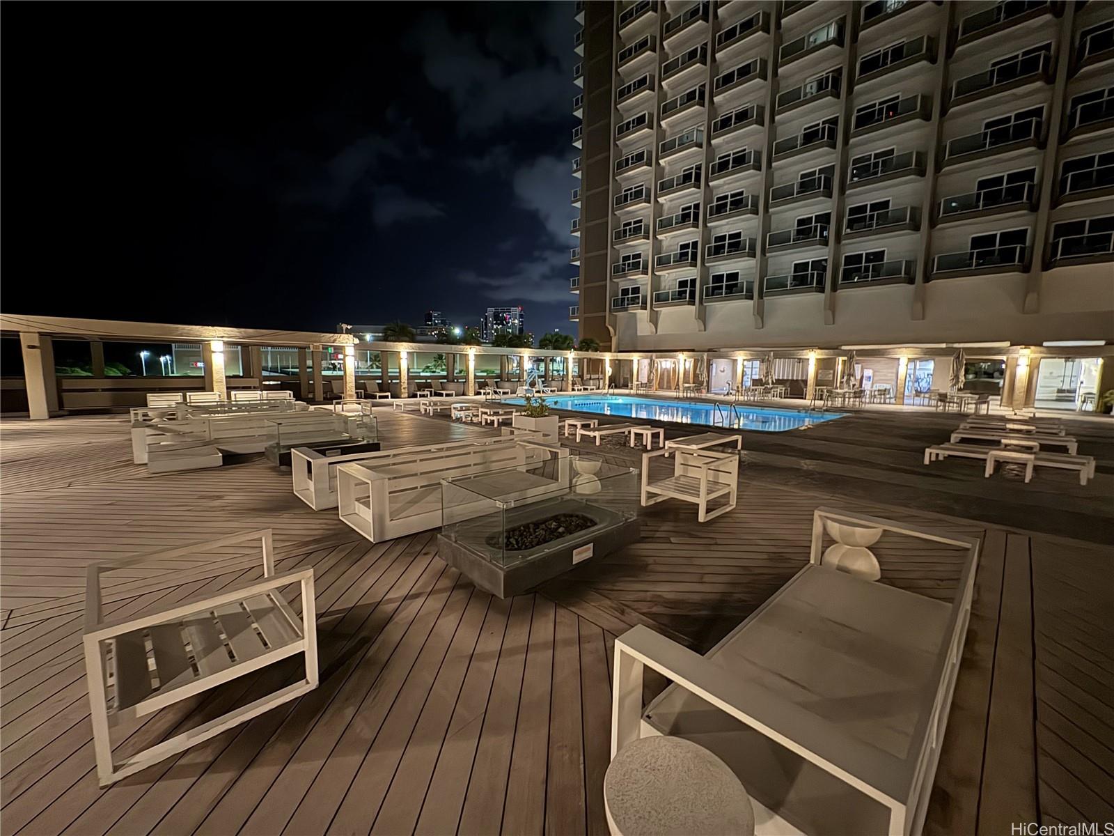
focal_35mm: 14
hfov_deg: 102.1
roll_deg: -0.4
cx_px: 557
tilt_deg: -7.4
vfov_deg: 85.7
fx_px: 451
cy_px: 418
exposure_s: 1/10
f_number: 2.2
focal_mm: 2.22
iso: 1250
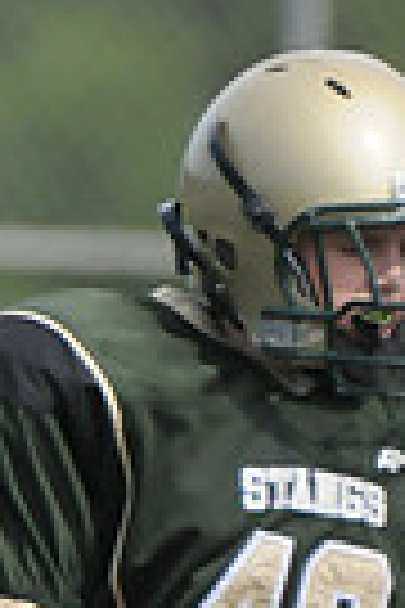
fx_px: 37949
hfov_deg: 0.6
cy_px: 959
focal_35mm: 2249
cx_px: -272
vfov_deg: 0.9
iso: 1600
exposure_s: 1/6400
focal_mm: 350
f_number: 4
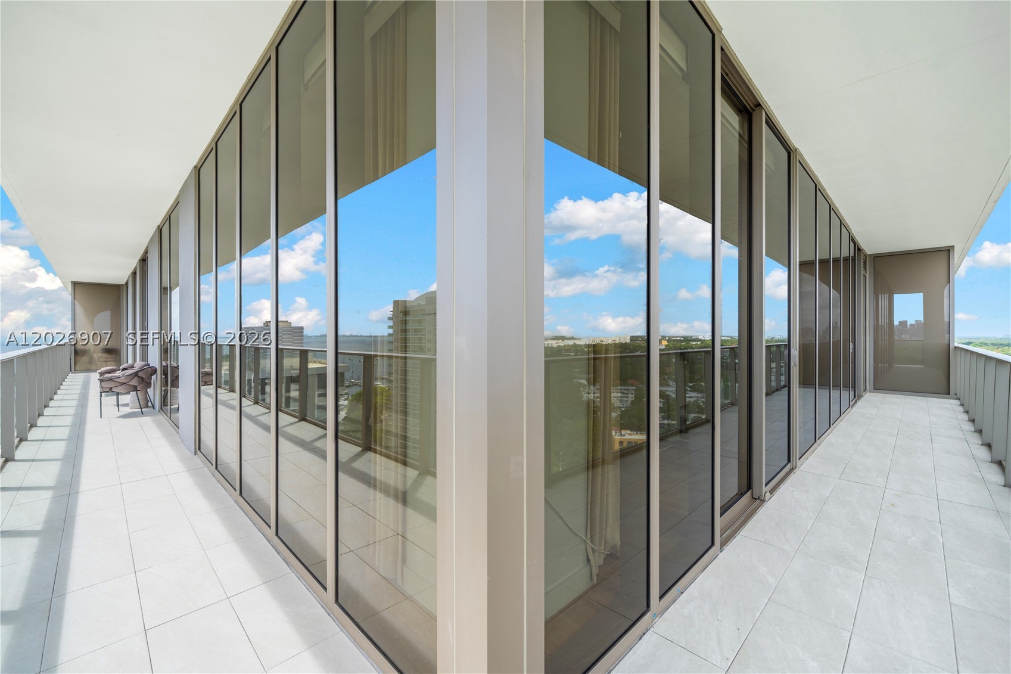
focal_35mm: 14
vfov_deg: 81.2
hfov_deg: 104.3
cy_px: 337
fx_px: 393
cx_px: 506
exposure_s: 1/125
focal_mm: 14
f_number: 9
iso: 200
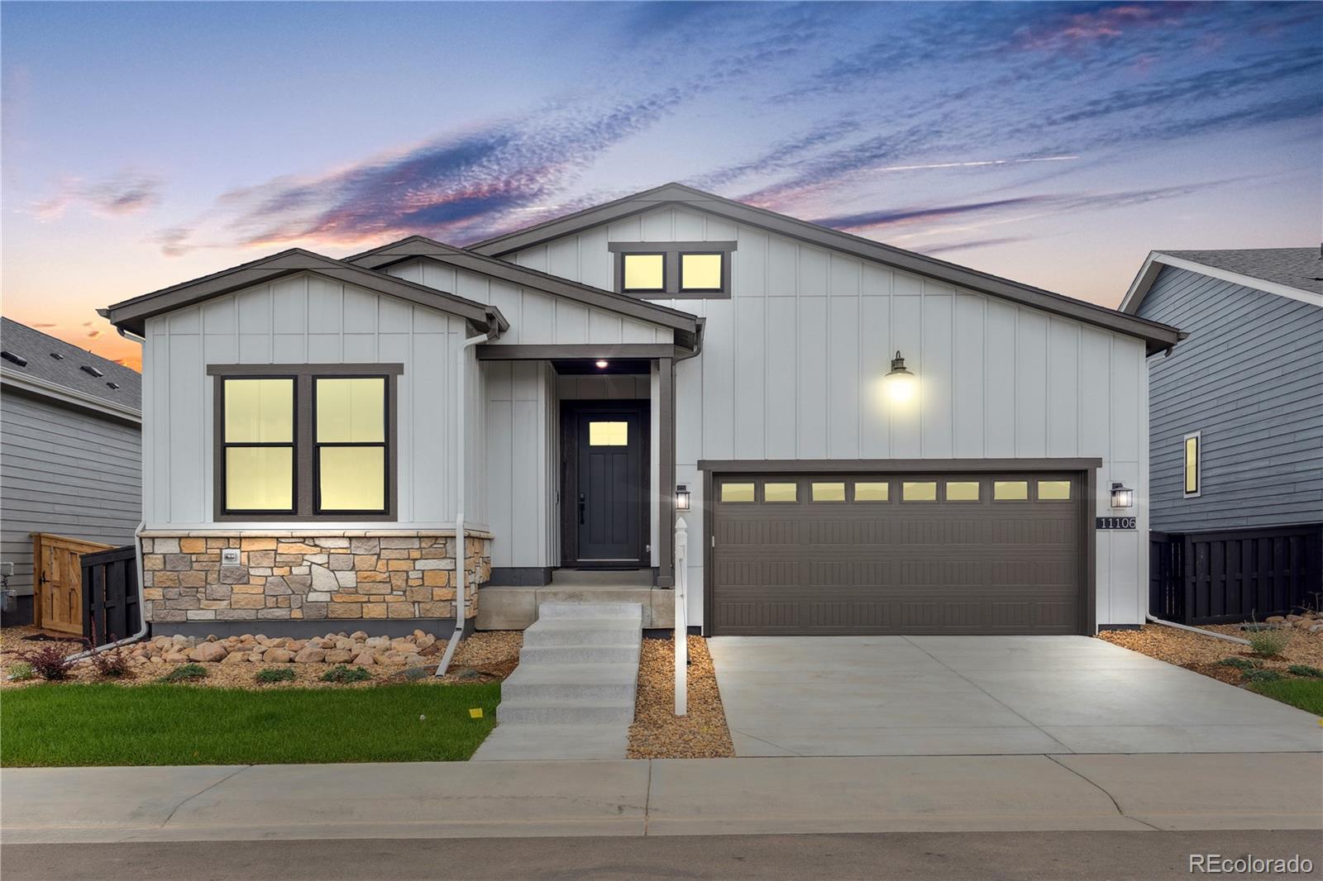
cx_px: 662
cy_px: 440
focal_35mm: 26
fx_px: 955
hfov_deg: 69.4
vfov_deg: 49.5
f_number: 8
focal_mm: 26
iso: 160
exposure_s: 1/160
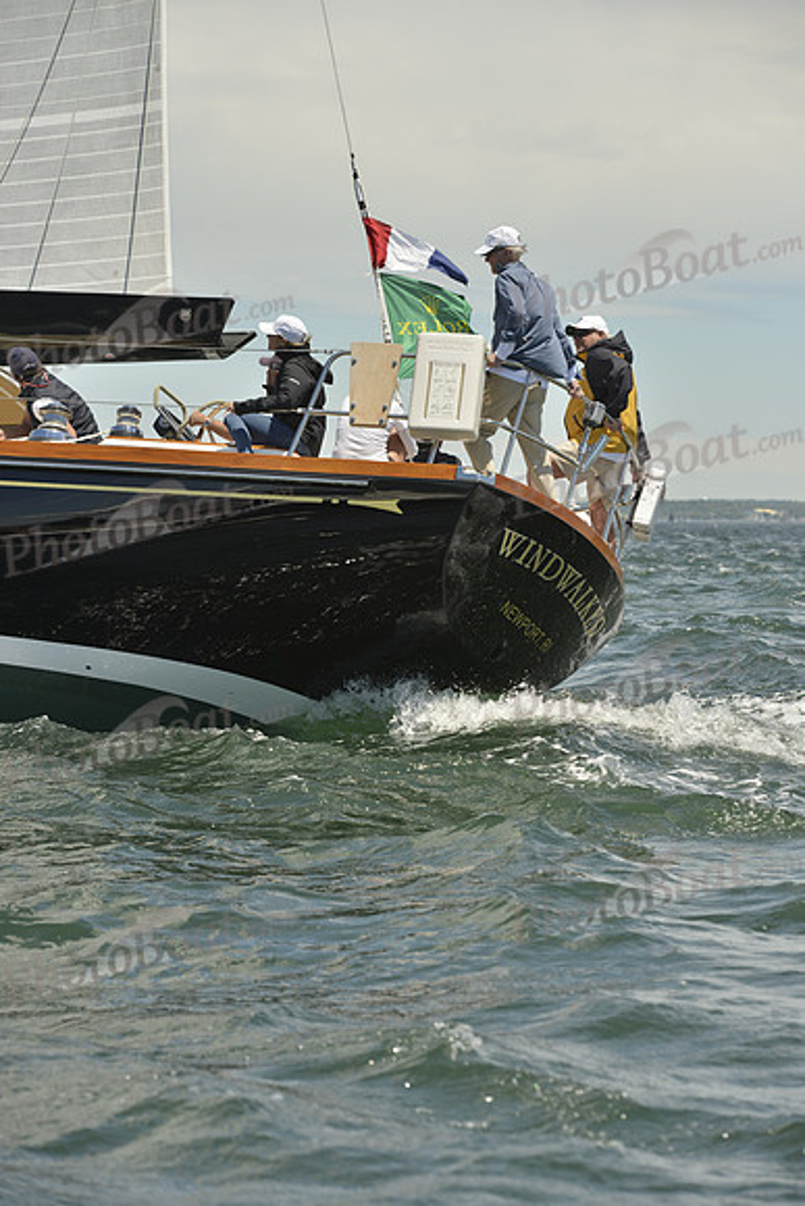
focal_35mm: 130
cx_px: 402
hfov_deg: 10.6
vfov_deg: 15.8
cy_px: 603
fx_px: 4357
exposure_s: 1/1600
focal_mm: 130
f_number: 7.1
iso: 280
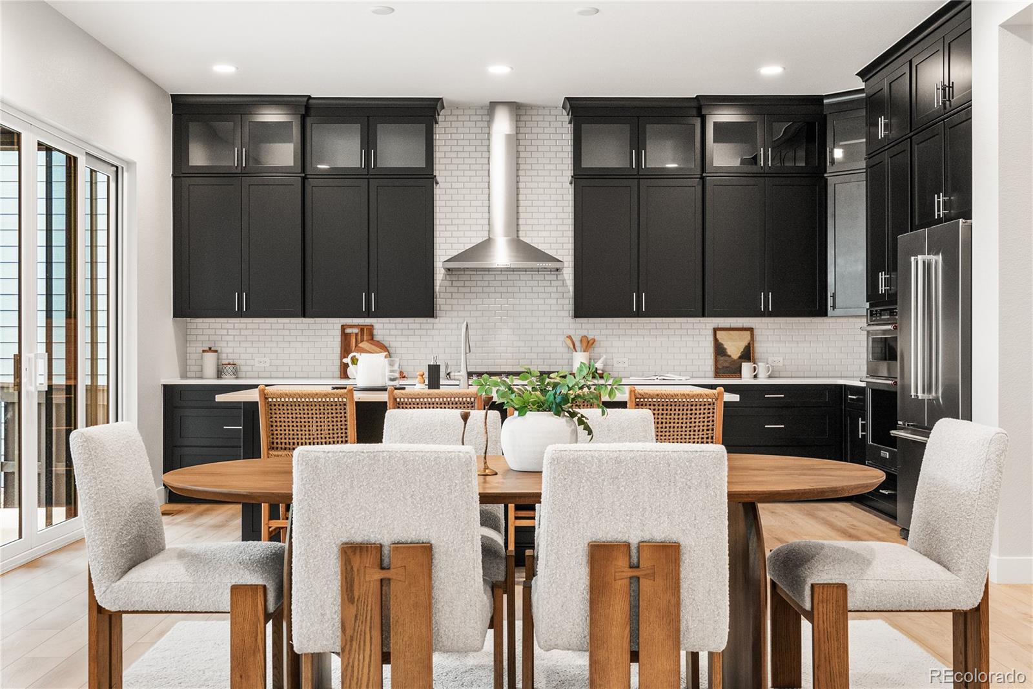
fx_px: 1033
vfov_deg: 36.9
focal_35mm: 36
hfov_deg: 53.1
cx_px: 516
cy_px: 344
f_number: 8
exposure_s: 1/15
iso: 500
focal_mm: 24.5
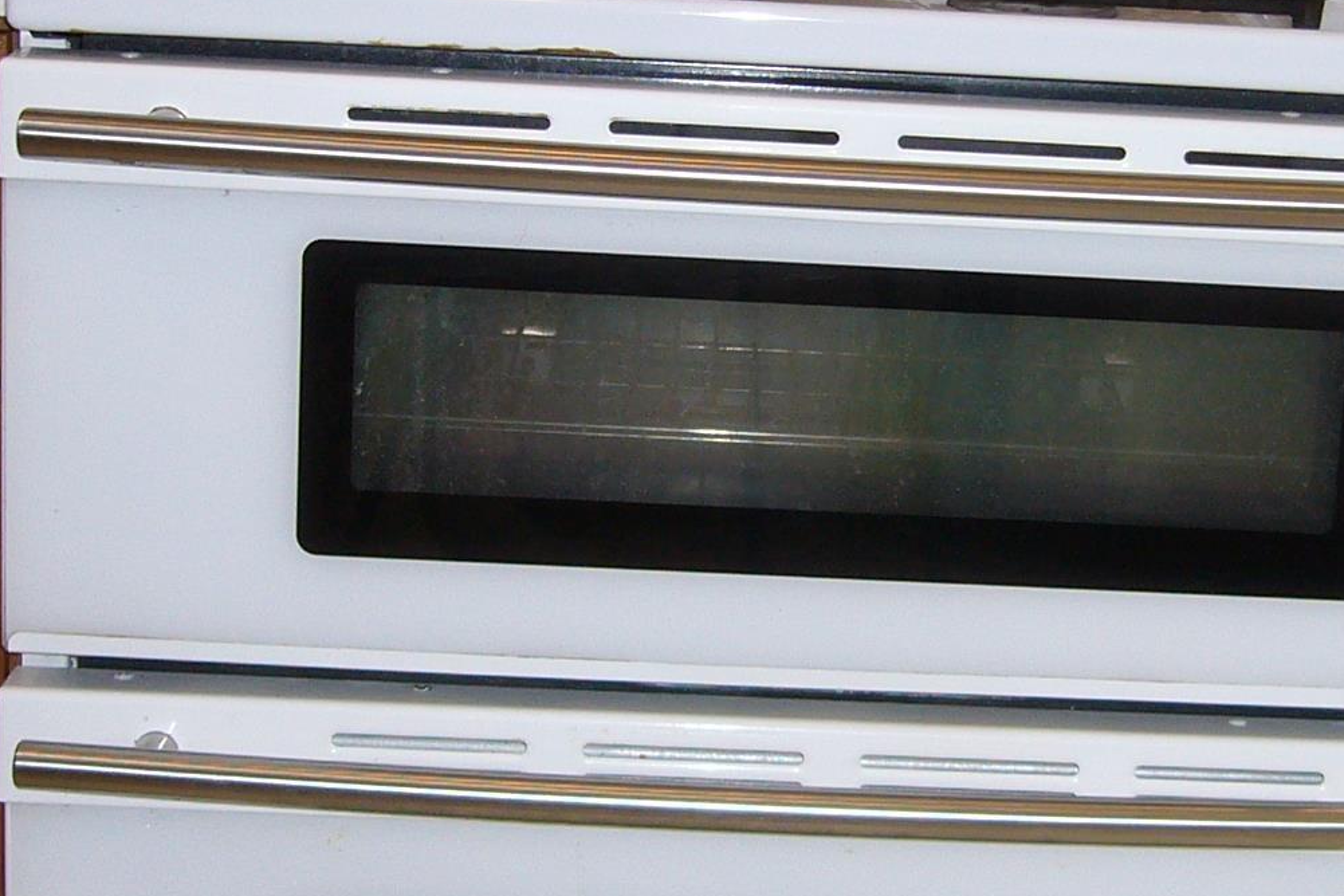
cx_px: 919
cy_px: 347
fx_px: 3472
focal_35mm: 93
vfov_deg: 14.7
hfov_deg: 21.8
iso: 100
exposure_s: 1/60
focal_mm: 5.8
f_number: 2.8
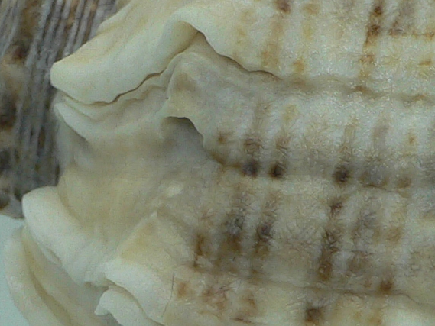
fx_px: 1559
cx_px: 360
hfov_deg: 15.8
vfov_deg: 12.0
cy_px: 153
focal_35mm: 124
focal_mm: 4.6
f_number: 2.8
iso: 80
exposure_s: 1/60
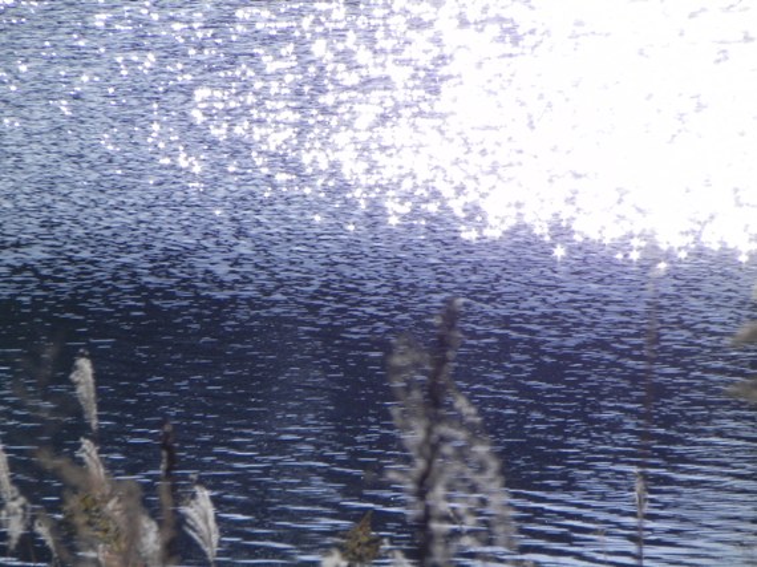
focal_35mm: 481
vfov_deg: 3.1
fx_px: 10514
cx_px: 378
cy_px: 284
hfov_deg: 4.1
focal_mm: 85.6
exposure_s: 1/963
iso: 160
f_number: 8
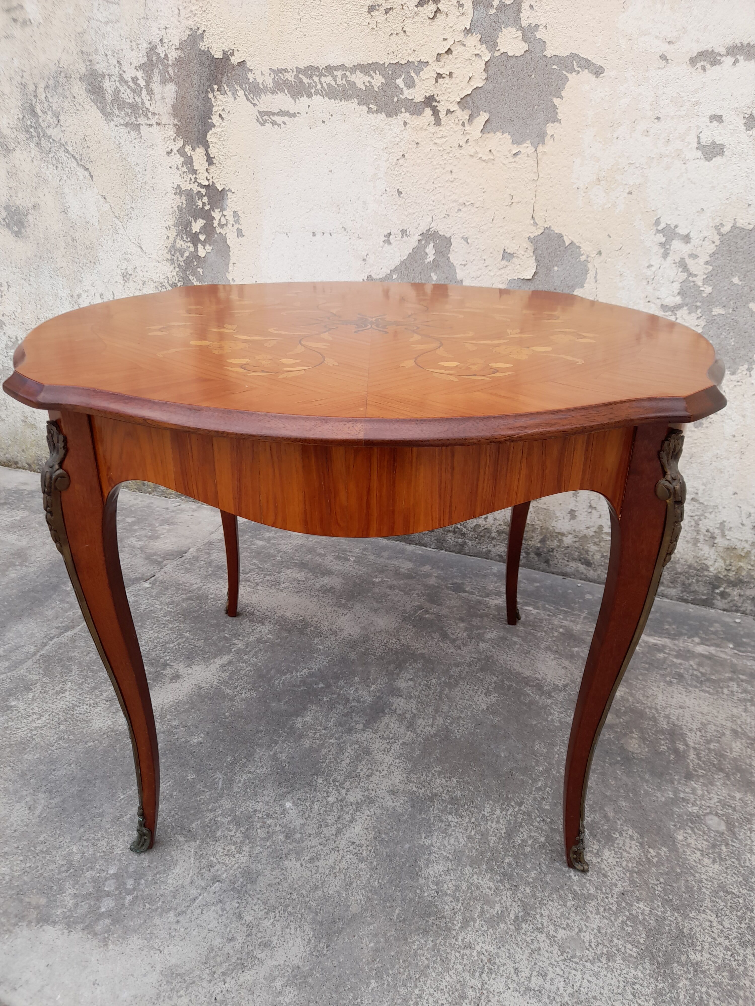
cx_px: 378
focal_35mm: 25
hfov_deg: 54.9
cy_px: 503
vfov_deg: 69.4
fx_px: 727
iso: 20
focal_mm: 4.6
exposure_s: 1/113
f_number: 2
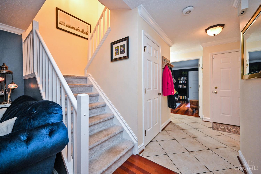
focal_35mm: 14
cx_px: 130
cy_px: 87
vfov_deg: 81.2
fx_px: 101
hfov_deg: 104.3
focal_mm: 14
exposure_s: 1/60
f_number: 4
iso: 1800
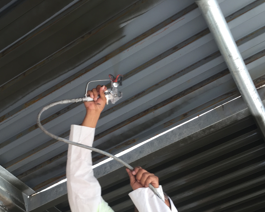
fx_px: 361
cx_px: 98
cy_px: 129
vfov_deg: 32.6
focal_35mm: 46
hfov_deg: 40.0
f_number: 2.2
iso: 32
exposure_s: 1/120
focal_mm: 4.15
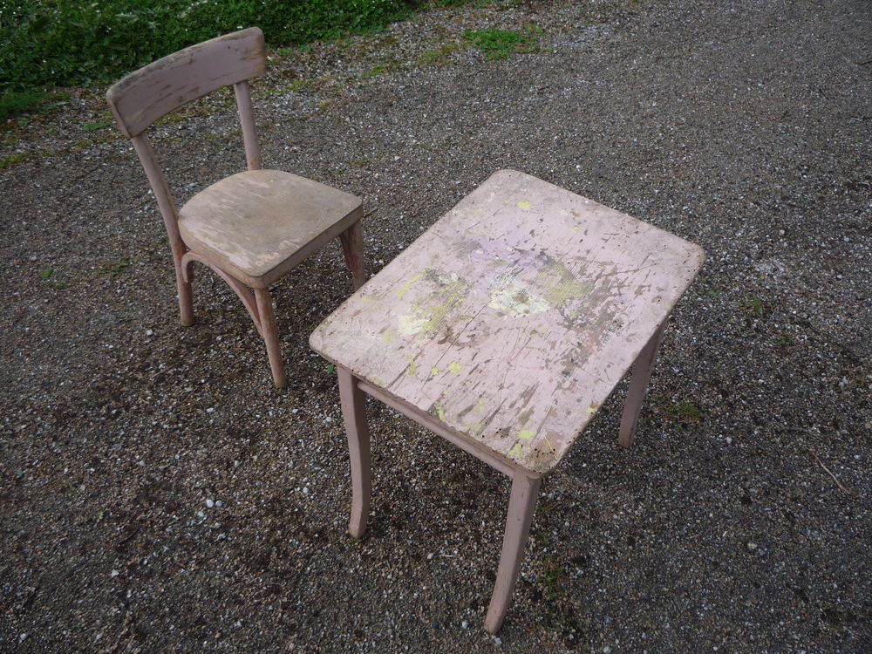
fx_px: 756
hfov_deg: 60.0
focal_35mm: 30
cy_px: 327
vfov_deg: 46.8
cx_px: 436
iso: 100
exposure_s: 1/250
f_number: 4
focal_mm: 5.2
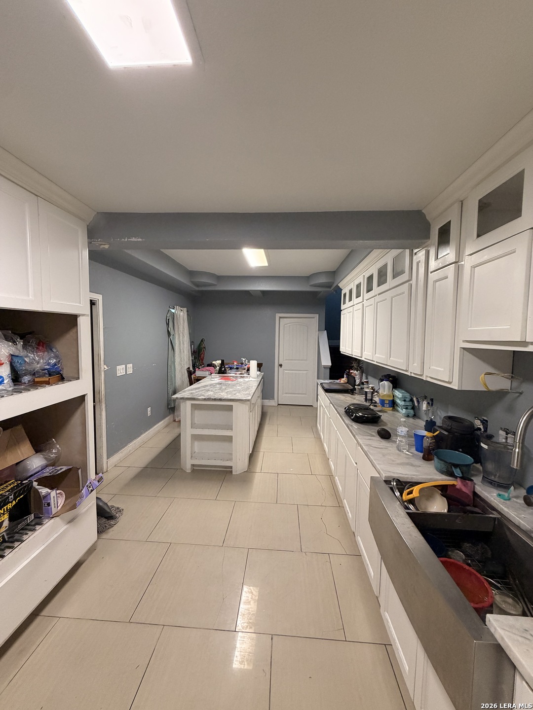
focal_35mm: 14
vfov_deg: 102.1
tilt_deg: -3.3
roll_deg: -0.5
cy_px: 355
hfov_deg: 85.7
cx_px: 266
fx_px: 287
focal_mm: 2.22
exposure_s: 1/60
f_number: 2.2
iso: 250
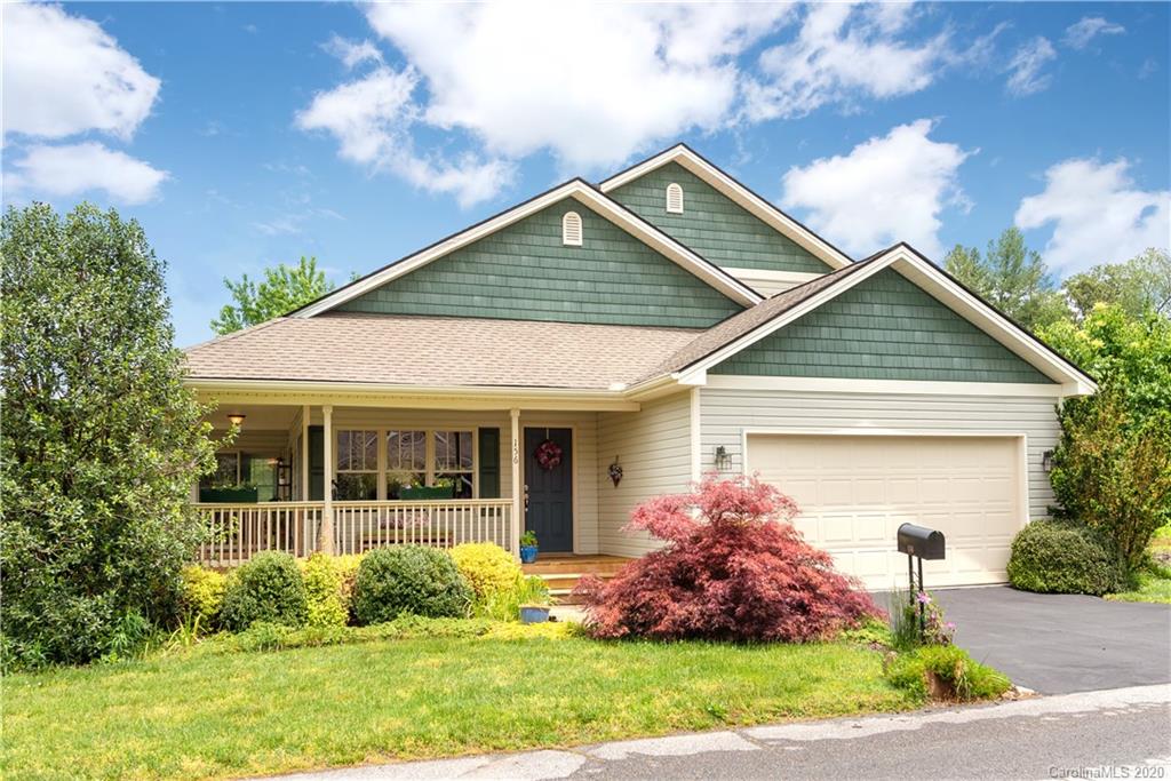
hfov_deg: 61.9
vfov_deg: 43.6
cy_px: 390
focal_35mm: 30
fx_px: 976
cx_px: 586
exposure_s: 1/800
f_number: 10
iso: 200
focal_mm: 30
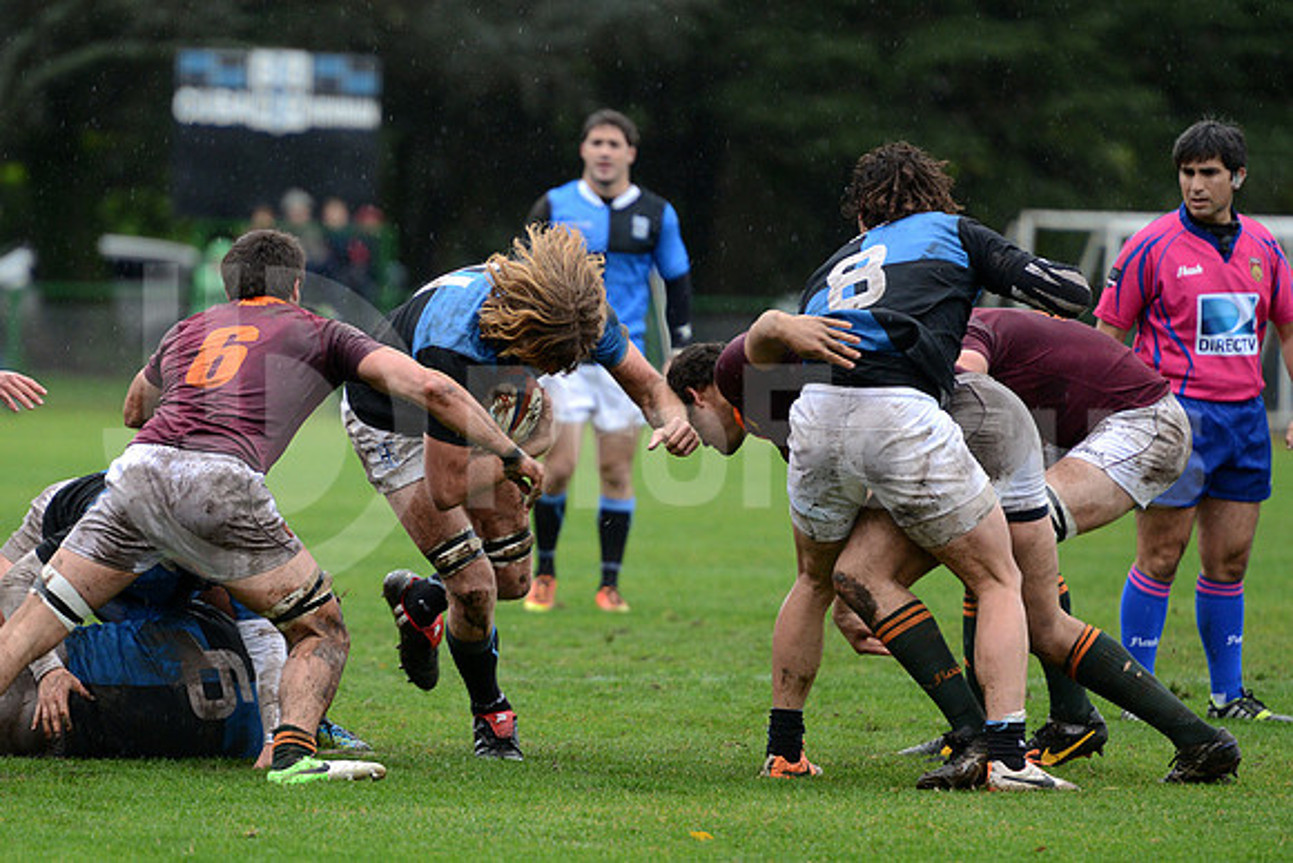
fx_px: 9699
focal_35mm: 270
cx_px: 646
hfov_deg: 7.6
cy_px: 432
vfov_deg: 5.1
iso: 1250
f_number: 4
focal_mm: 270
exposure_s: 1/500
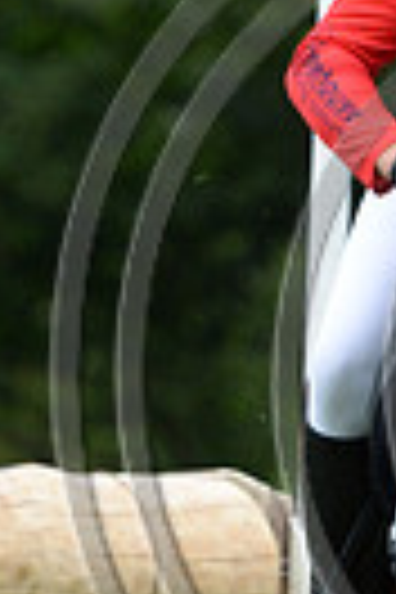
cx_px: 639
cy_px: 288
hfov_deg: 1.0
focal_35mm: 1322
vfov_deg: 1.6
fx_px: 21811
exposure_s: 1/1000
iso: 1000
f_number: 6.3
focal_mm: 300
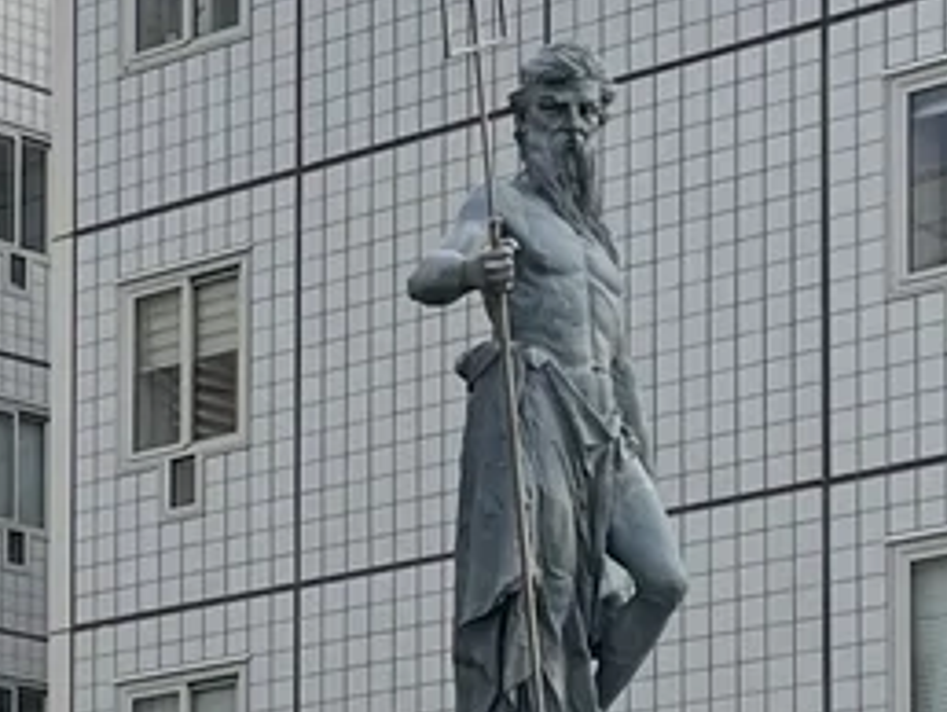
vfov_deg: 8.3
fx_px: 4737
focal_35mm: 173
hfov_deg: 11.2
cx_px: -132
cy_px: 1178
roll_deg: +0.0
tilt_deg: +5.5
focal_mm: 4.2
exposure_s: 1/658
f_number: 1.6
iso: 32
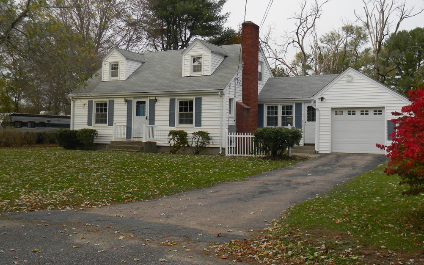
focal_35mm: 39
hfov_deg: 50.4
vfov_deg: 32.7
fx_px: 451
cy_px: 109
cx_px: 214
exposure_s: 1/178
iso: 80
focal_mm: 6.4
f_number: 3.7
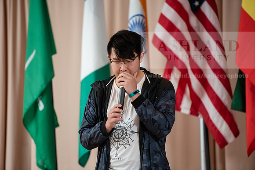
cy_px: 85
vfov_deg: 6.9
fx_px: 1417
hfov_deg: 10.3
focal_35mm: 200
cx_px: 128
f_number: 3.2
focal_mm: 200
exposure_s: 1/200
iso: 2000
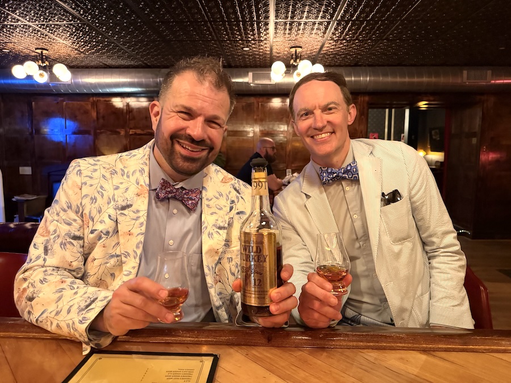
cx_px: 256
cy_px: 192
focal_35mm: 24
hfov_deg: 71.6
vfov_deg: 56.8
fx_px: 354
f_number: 1.78
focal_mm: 6.76
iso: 1000
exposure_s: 1/30
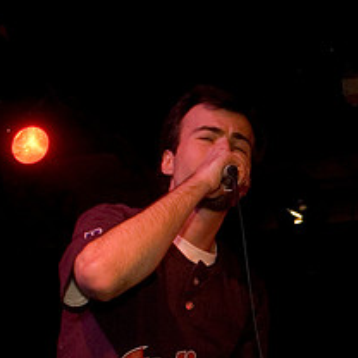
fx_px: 831
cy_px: 291
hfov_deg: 22.6
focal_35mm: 71
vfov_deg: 23.9
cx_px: 420
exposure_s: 1/60
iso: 800
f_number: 3.2
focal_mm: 20
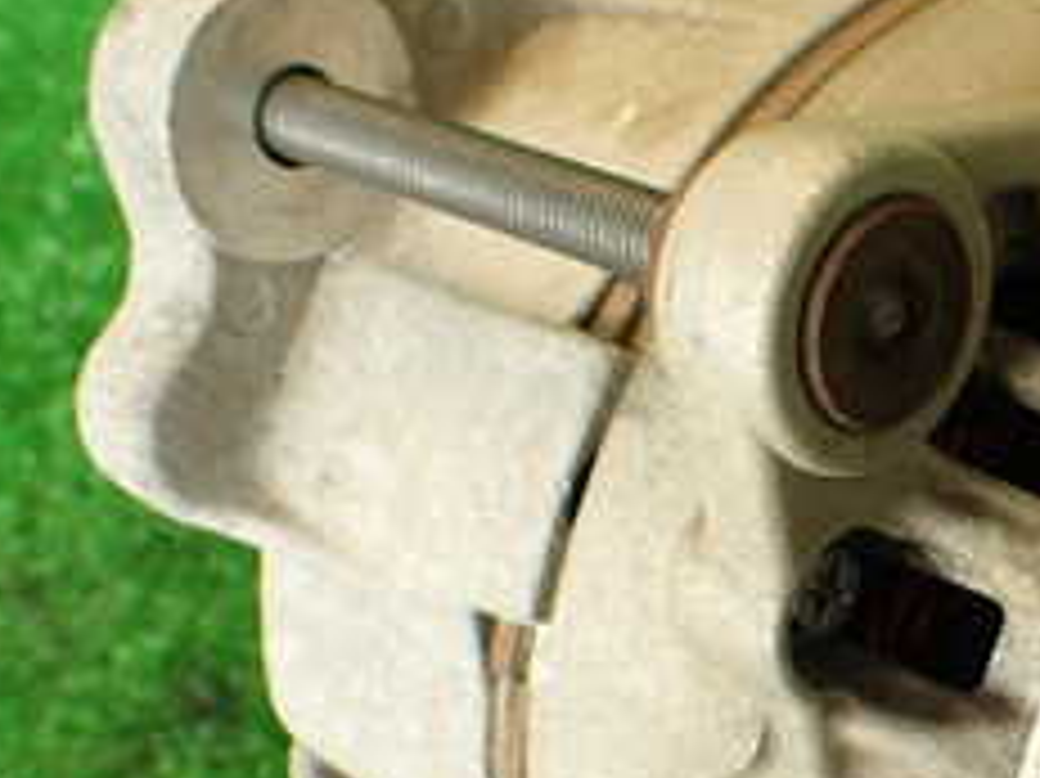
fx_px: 2492
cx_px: 1063
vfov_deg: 17.6
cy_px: 666
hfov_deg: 22.6
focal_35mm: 83
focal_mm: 5.79
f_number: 2.4
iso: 200
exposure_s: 1/30
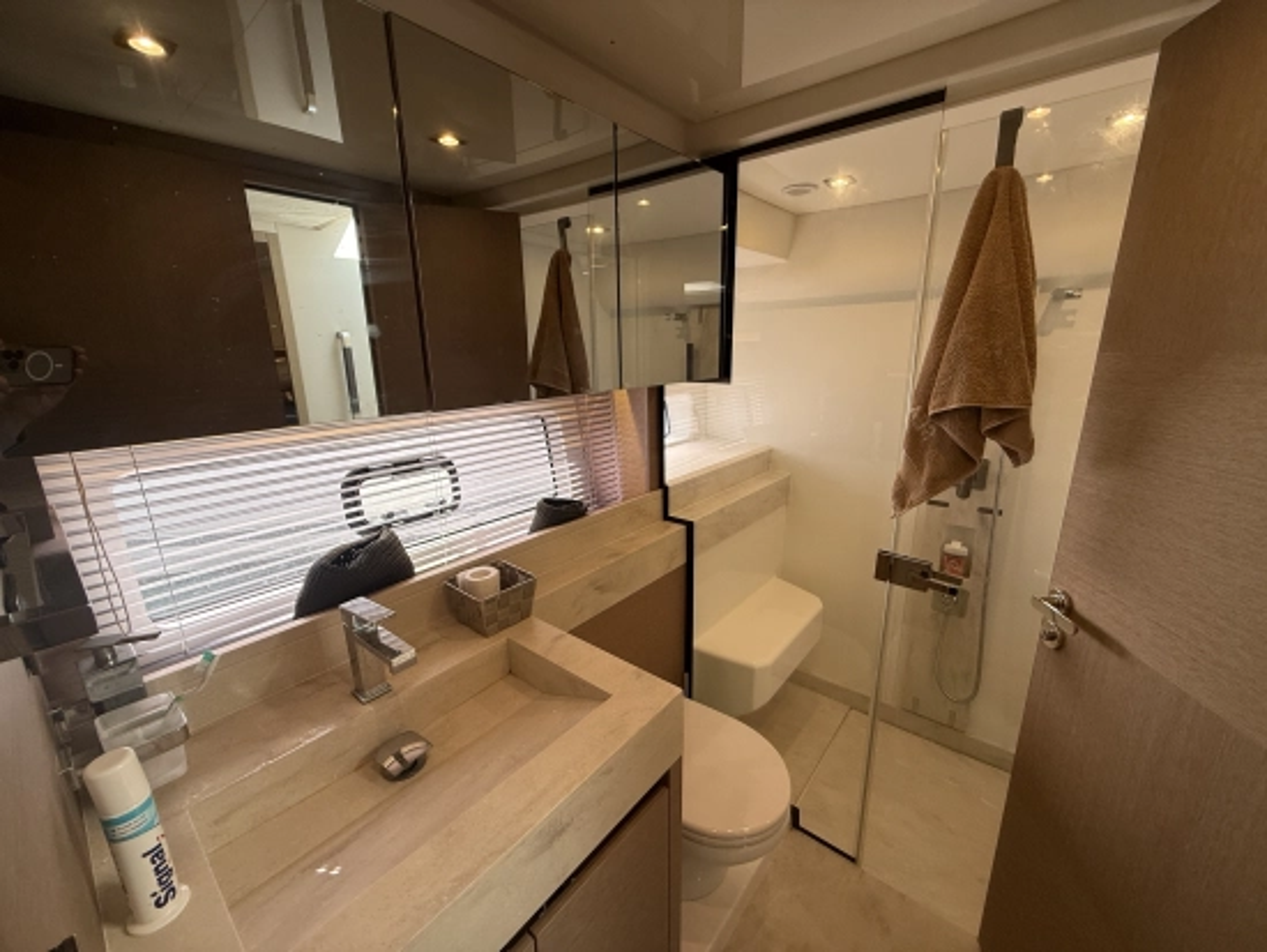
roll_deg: +0.8
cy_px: 476
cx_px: 634
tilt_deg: -14.0
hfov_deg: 102.0
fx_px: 513
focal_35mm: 14
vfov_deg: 85.7
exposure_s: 1/99
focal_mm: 2.22
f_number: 2.2
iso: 125
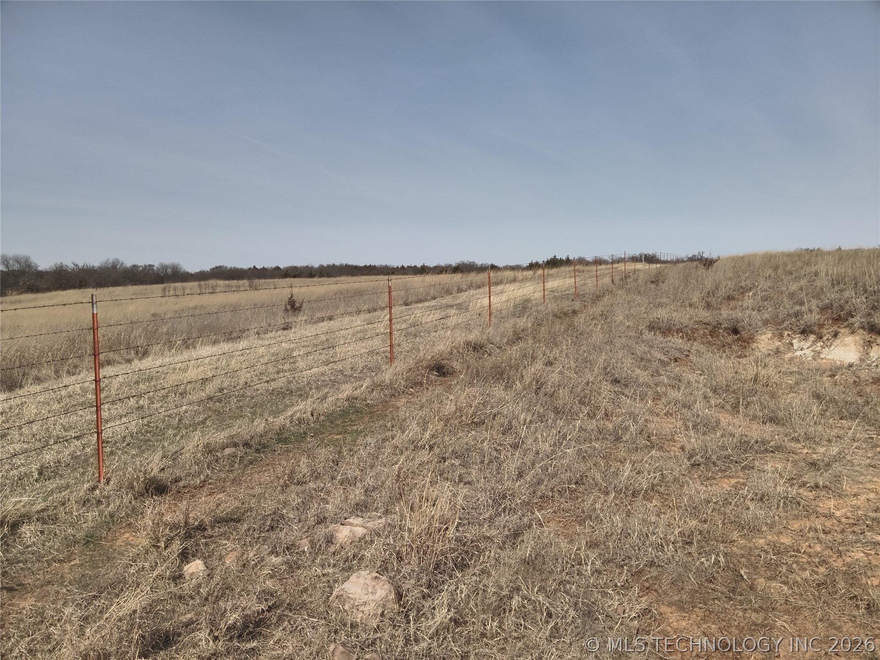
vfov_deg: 56.8
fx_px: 610
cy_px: 330
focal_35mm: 24
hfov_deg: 71.6
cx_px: 440
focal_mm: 4.4
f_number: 2.8
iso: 100
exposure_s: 1/1600
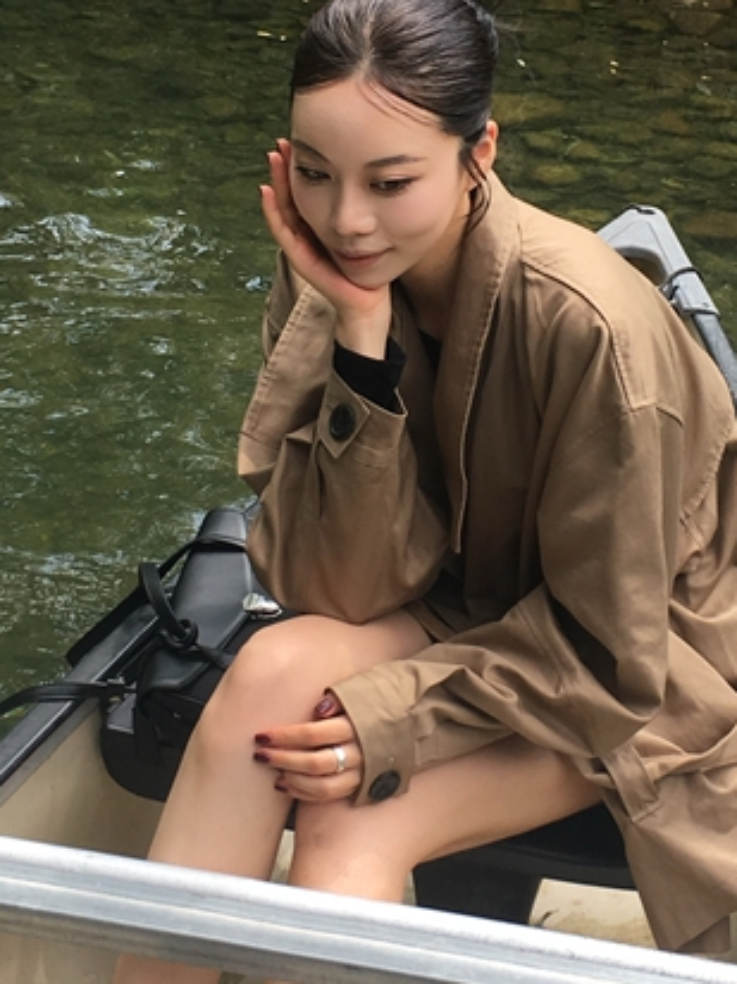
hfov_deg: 19.6
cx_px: 448
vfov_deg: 25.8
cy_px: 294
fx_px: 2132
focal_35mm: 75
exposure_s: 1/405
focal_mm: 4.15
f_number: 2.2
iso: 25
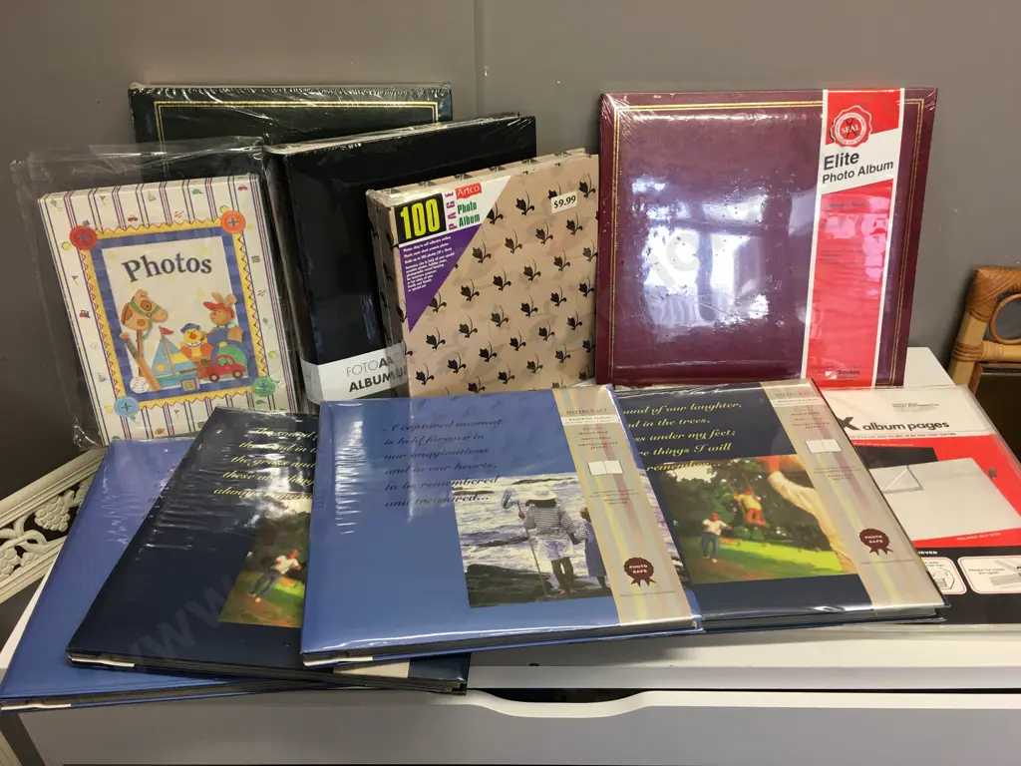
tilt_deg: -32.9
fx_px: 855
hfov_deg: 61.7
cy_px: 383
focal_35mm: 29
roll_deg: -0.6
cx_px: 510
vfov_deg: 48.2
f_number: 2.2
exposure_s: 1/33
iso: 40
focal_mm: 4.15
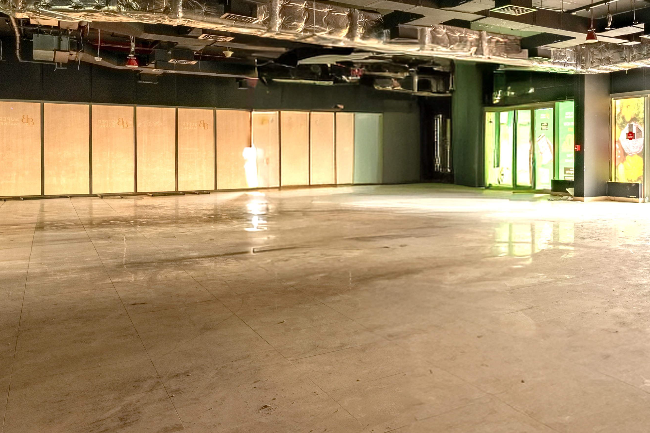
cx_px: 564
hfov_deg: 52.8
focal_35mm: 32
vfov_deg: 40.7
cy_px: 156
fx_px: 577
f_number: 8
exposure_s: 1/100
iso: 200
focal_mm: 14
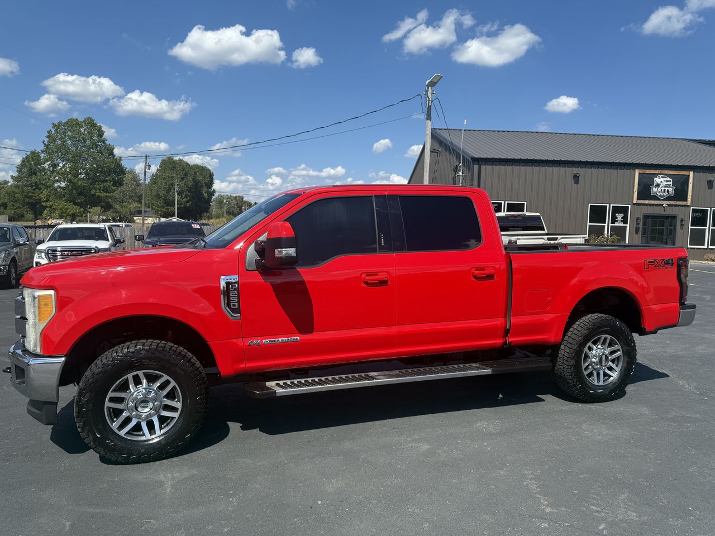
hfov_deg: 71.6
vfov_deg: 56.8
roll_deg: -1.9
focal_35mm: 24
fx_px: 496
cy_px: 268
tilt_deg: -4.5
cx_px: 358
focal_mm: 6.76
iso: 80
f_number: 1.78
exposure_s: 1/3759
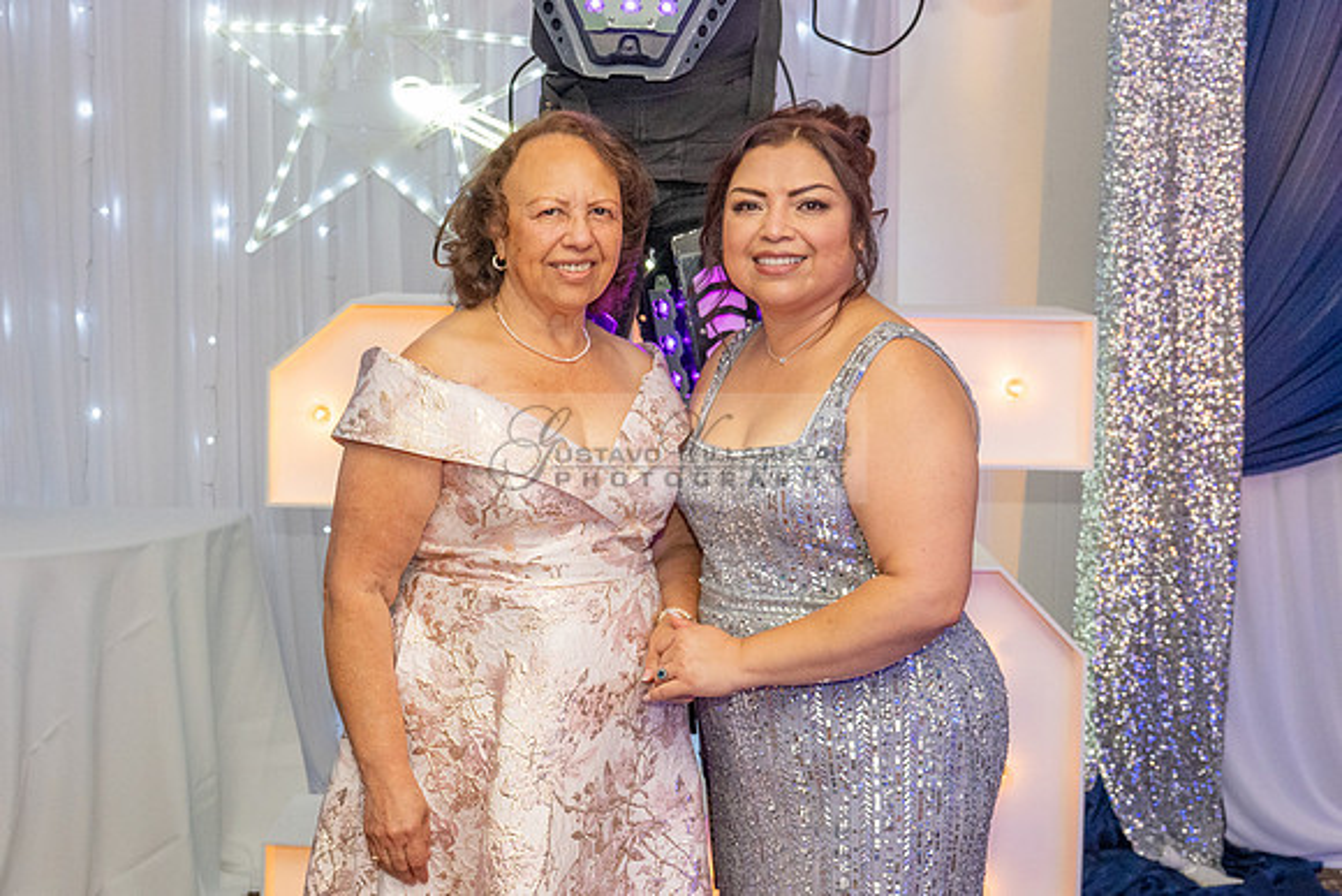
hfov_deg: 37.1
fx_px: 2001
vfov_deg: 25.1
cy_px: 332
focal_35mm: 54
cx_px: 632
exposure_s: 1/200
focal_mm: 29.5
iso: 1250
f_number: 4.5
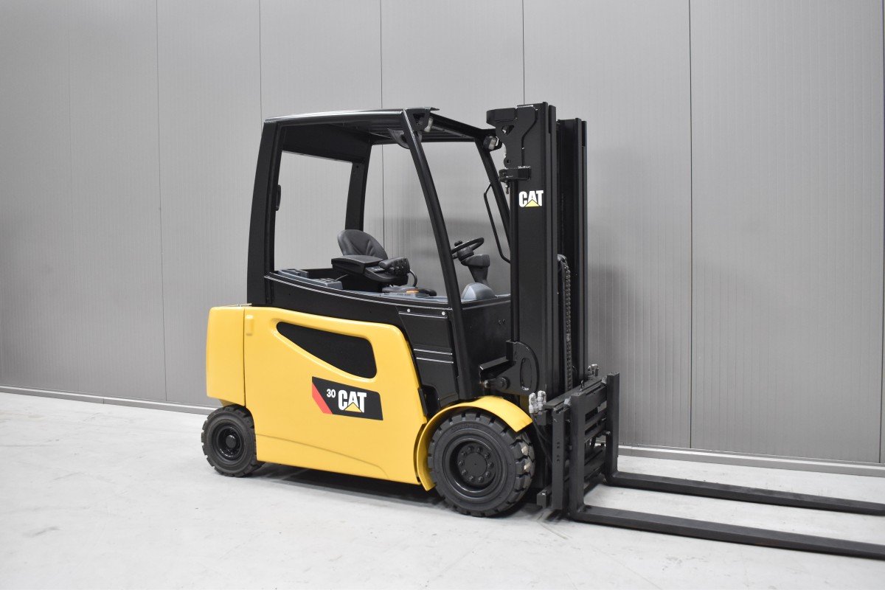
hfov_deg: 57.2
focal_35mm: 33
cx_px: 442
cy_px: 295
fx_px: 811
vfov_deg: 40.0
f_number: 4.5
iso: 1600
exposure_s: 1/30
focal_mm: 22
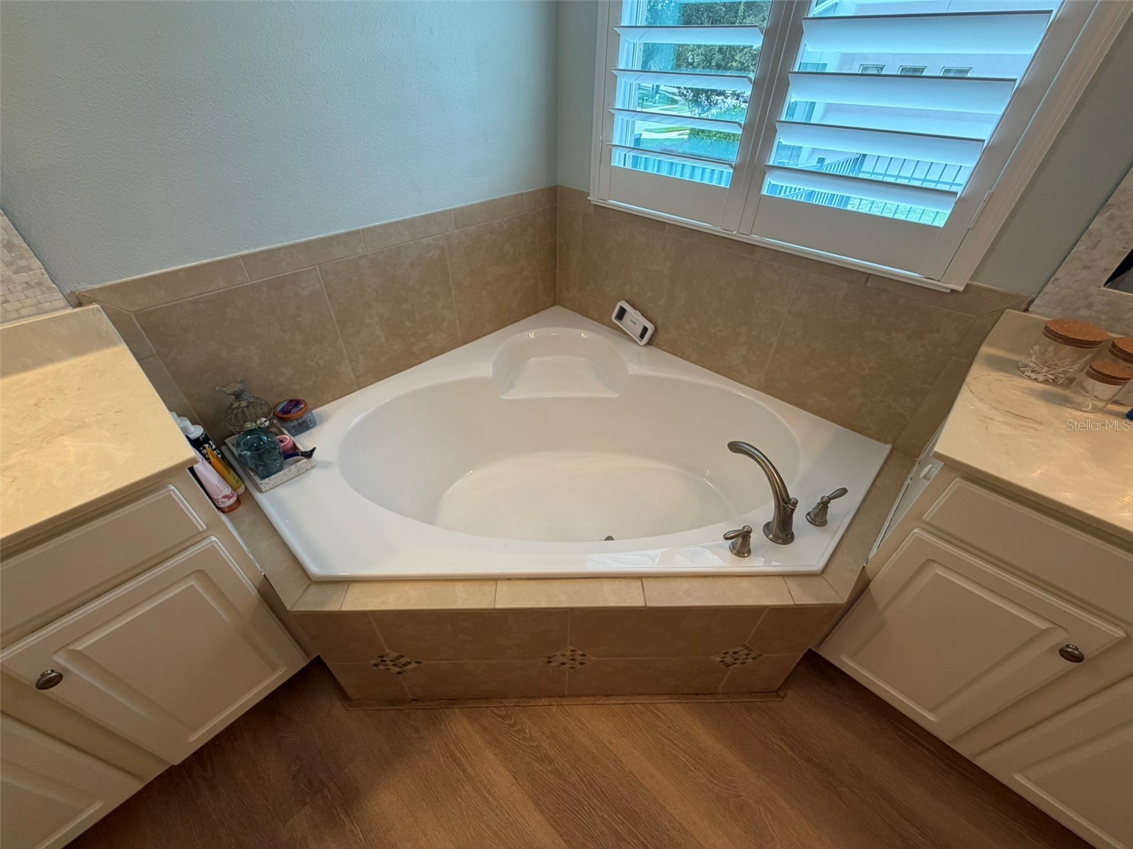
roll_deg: -0.9
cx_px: 566
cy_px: 424
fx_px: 458
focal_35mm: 14
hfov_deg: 102.1
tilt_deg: -40.1
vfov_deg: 85.7
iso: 100
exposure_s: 1/120
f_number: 2.2
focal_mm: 2.22
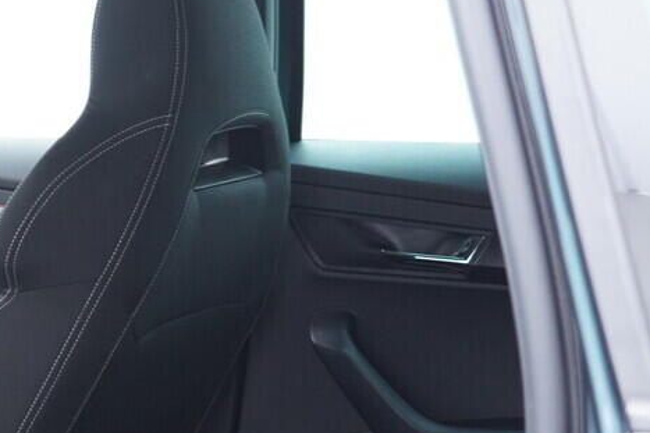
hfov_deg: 17.5
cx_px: -143
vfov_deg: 12.0
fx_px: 2003
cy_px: 542
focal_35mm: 111
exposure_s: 1/40
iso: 500
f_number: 2.8
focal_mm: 24
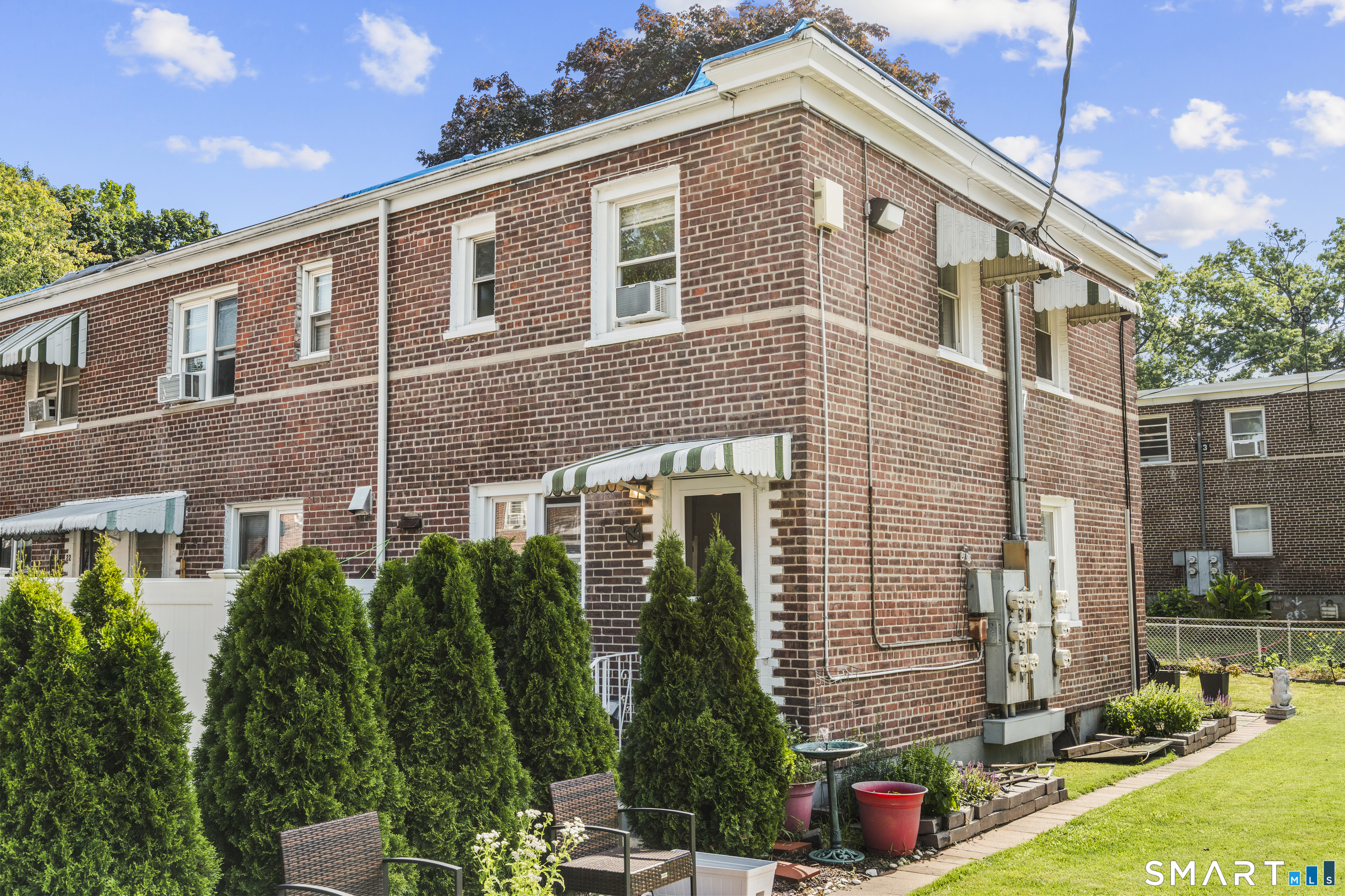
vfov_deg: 40.0
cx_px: 672
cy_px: 448
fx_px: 1233
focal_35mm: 33
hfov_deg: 57.2
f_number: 9
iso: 250
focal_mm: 33
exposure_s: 1/30
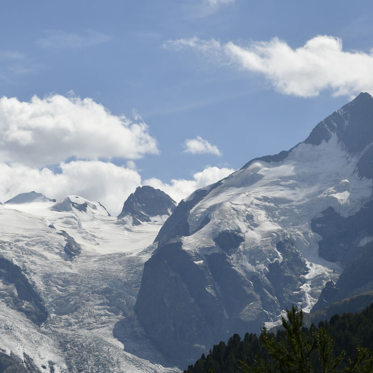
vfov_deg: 10.9
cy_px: 216
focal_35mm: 160
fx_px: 1951
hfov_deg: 10.9
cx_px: 79
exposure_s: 1/160
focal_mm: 92
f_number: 16
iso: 64
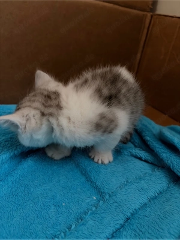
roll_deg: -8.5
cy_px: 120
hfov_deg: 53.1
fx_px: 180
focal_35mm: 26
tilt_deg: -28.9
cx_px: 90
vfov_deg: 67.3
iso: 400
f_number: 1.6
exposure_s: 1/17
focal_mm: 5.96
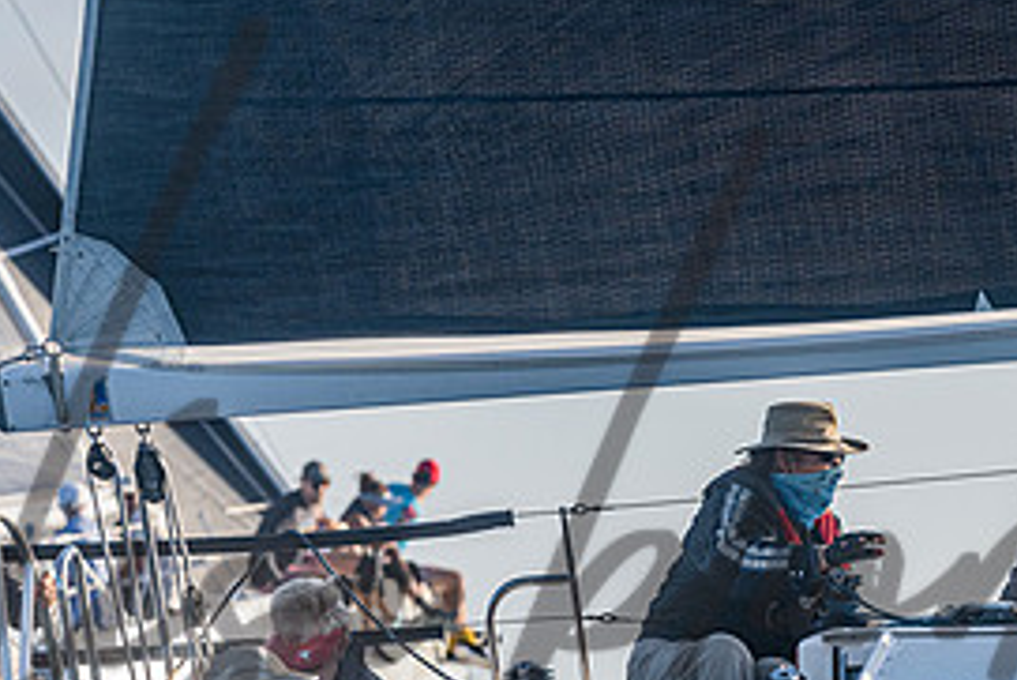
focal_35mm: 492
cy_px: 554
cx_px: 807
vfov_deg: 2.8
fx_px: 13906
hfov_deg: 4.2
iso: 400
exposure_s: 1/1600
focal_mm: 230
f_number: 6.3
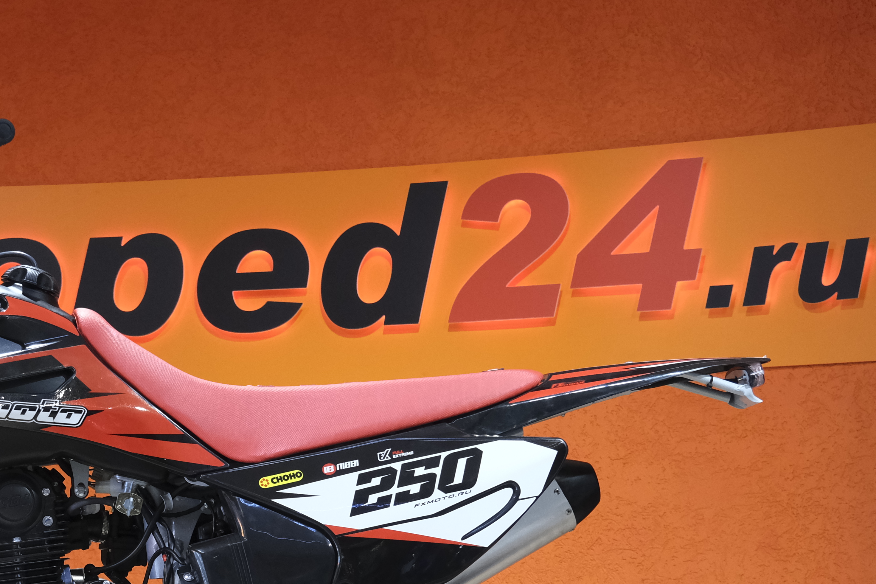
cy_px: 517
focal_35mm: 104
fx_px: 2530
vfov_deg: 13.1
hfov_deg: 19.3
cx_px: 88
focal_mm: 32.5
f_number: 4
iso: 1600
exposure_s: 1/100
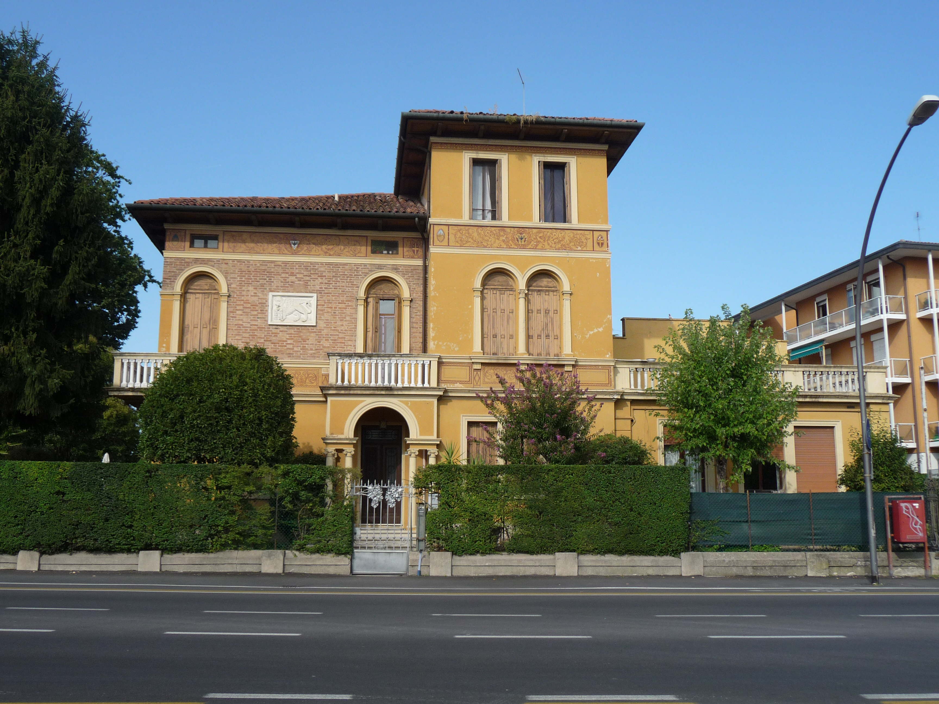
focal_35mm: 38
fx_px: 1031
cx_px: 470
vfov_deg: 37.7
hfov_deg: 49.0
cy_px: 352
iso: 100
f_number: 3.8
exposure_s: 1/640
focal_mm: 6.3
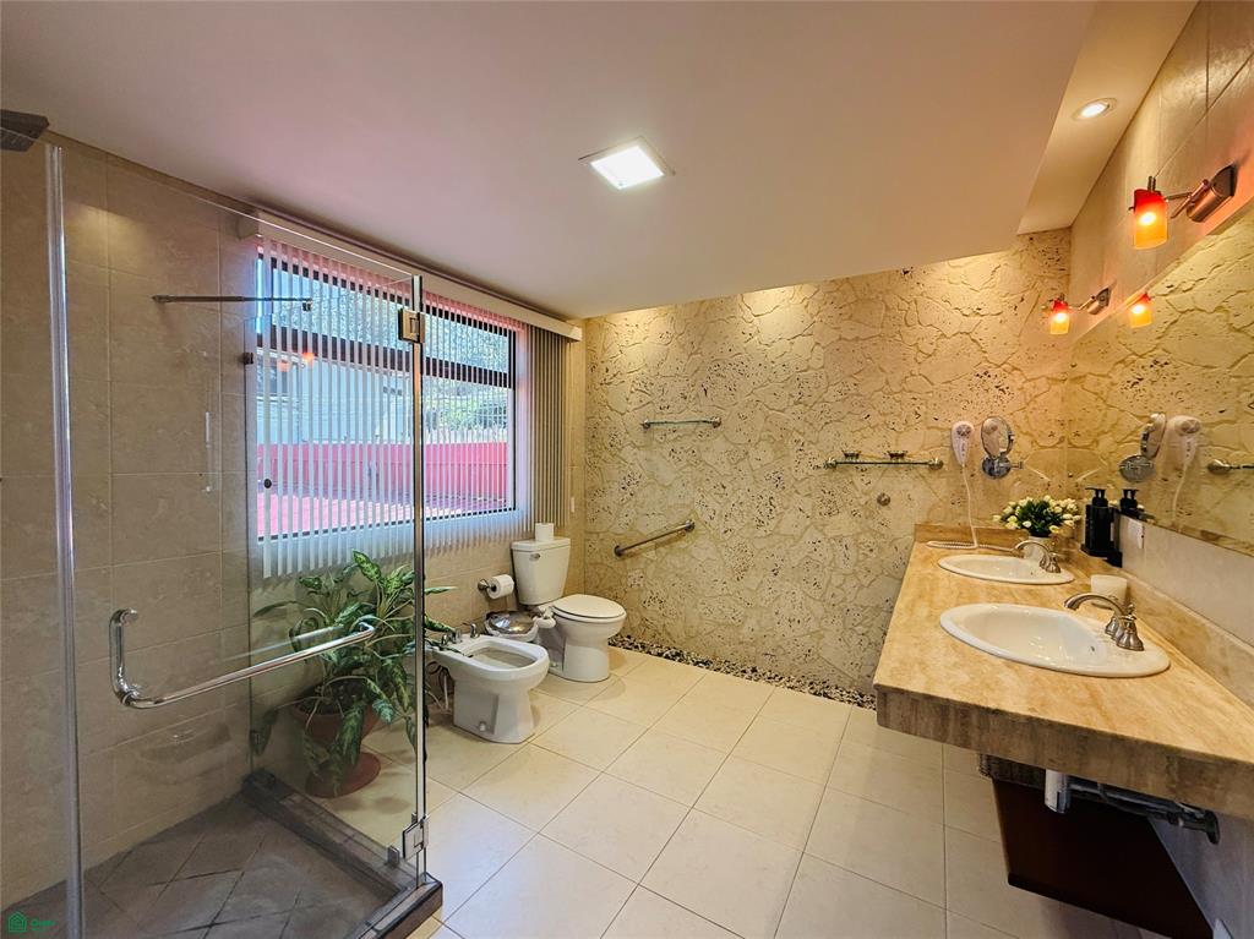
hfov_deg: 102.1
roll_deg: +0.9
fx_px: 507
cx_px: 627
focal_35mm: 14
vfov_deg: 85.6
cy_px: 470
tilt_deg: -0.8
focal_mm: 2.22
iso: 160
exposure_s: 1/120
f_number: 2.2
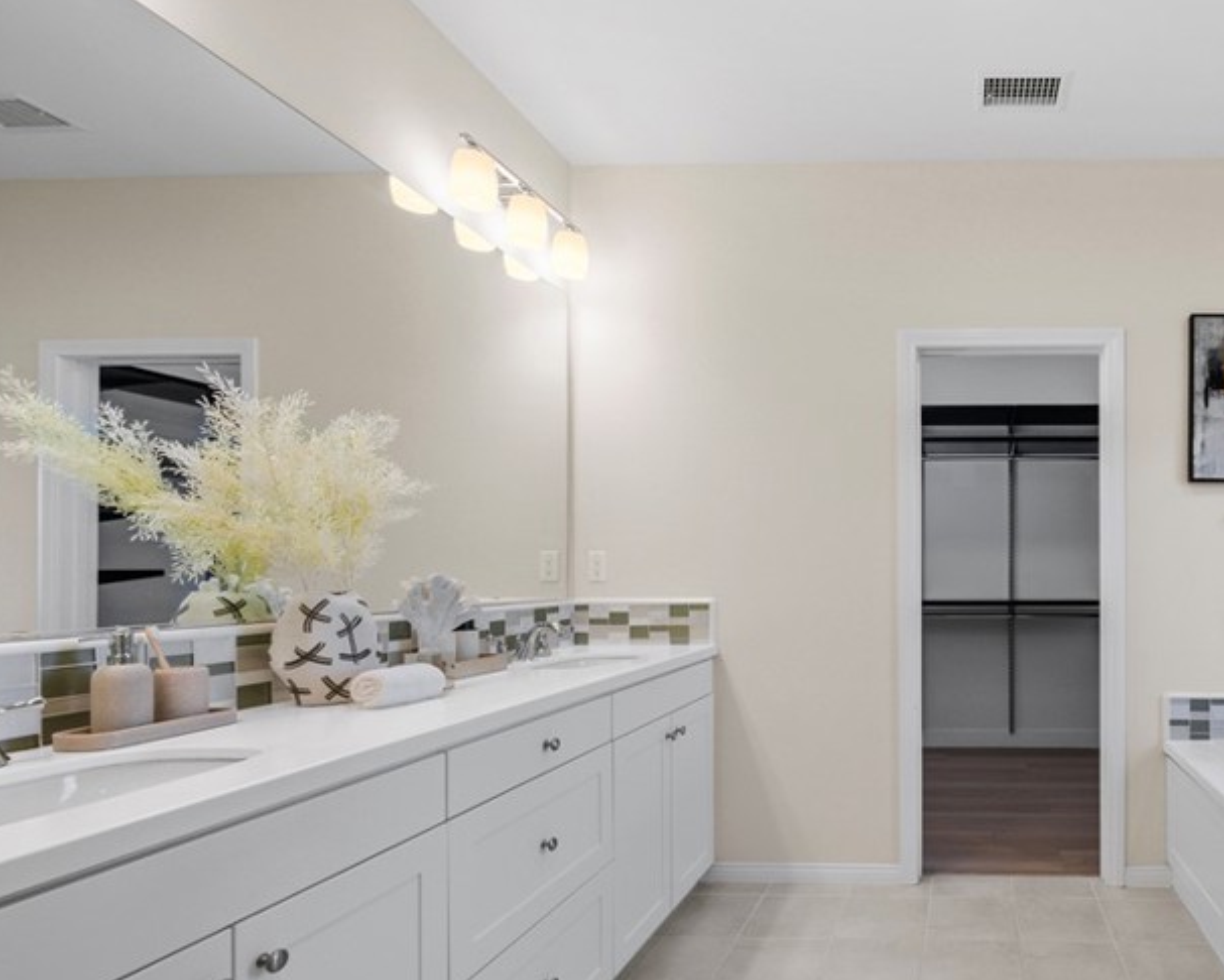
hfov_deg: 75.6
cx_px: 954
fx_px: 689
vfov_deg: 70.3
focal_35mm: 19
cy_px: 576
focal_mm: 12
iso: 800
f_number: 8
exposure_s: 1/15
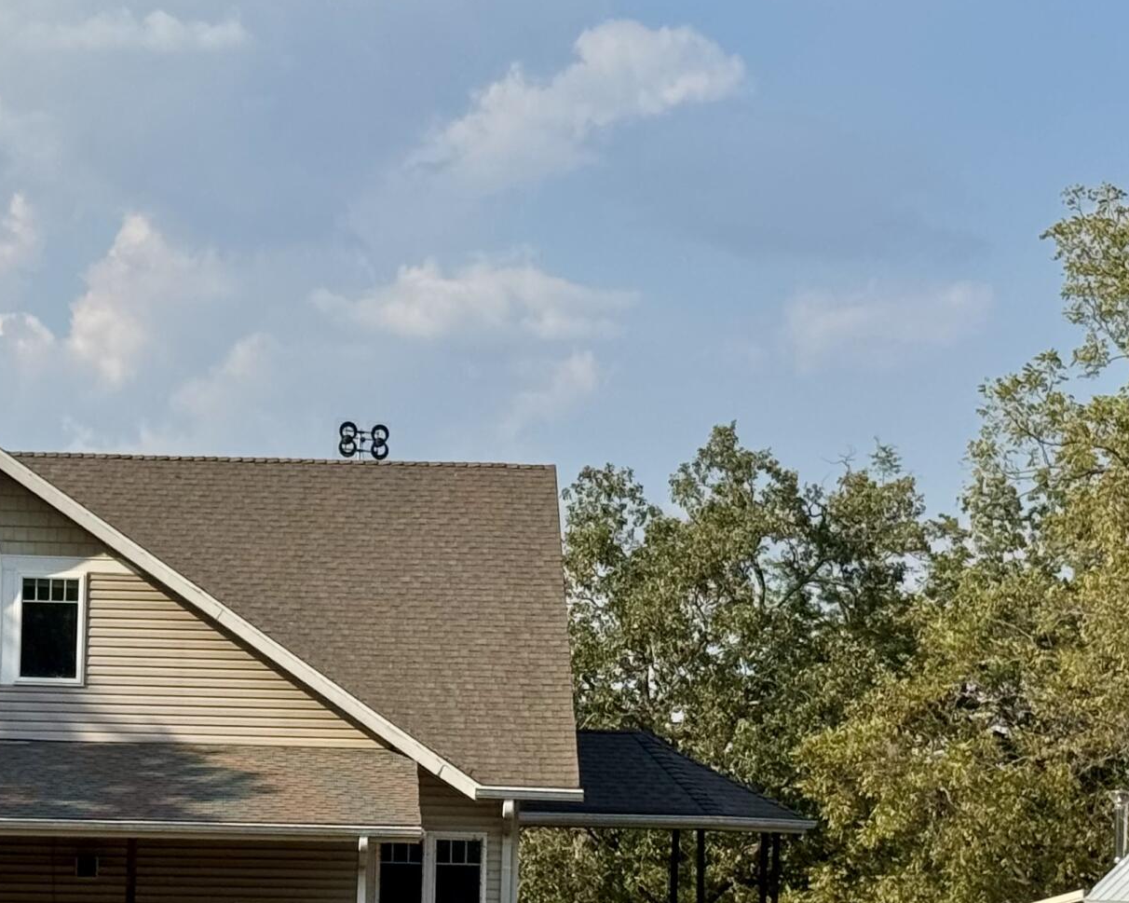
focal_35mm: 116
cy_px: 671
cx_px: 416
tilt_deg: +2.4
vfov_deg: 13.2
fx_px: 3875
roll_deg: -2.1
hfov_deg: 16.6
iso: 64
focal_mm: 6.76
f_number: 1.78
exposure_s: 1/4975
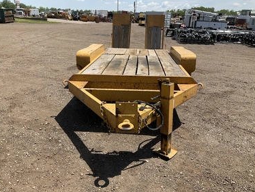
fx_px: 229
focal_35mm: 31
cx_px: 128
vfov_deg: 45.5
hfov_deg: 58.3
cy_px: 93
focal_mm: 3
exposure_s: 1/1626
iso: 25
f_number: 1.8
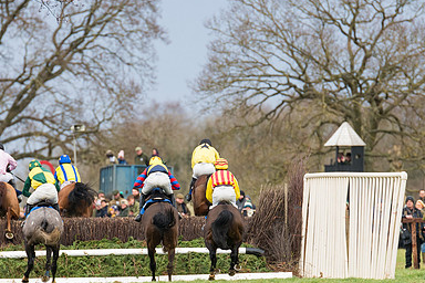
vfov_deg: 2.0
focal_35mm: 679
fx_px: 8015
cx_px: 197
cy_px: 200
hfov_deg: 3.0
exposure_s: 1/1000
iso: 800
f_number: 4
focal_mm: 300
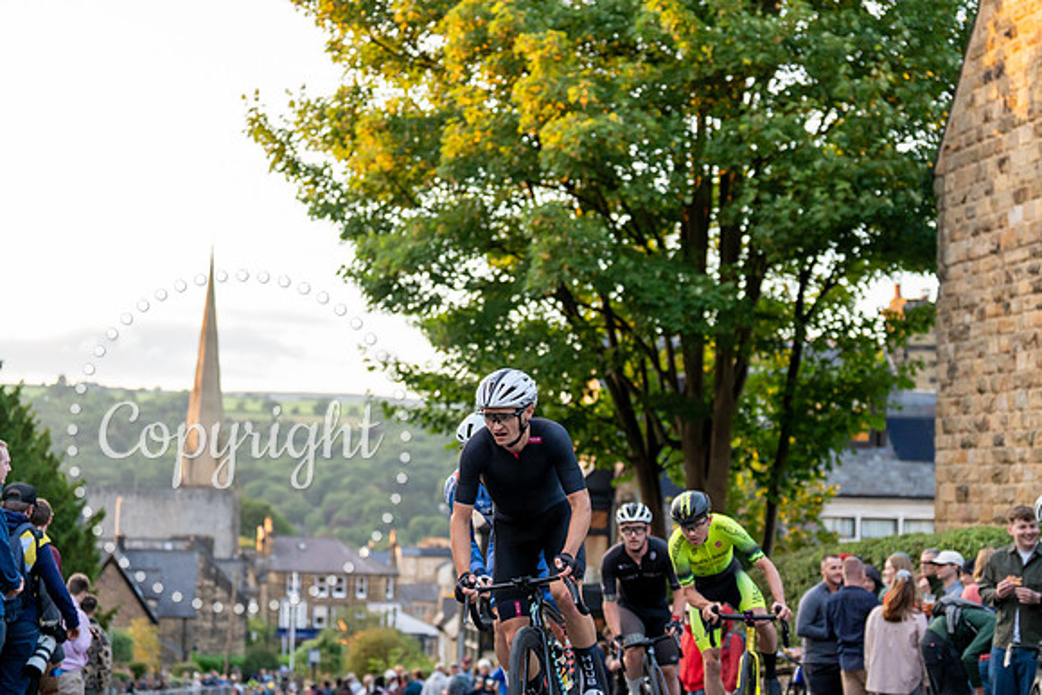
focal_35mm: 70
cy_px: 348
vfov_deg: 19.5
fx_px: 2026
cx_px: 521
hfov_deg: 28.8
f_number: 2.8
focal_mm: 70
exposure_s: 1/1000
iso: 2000
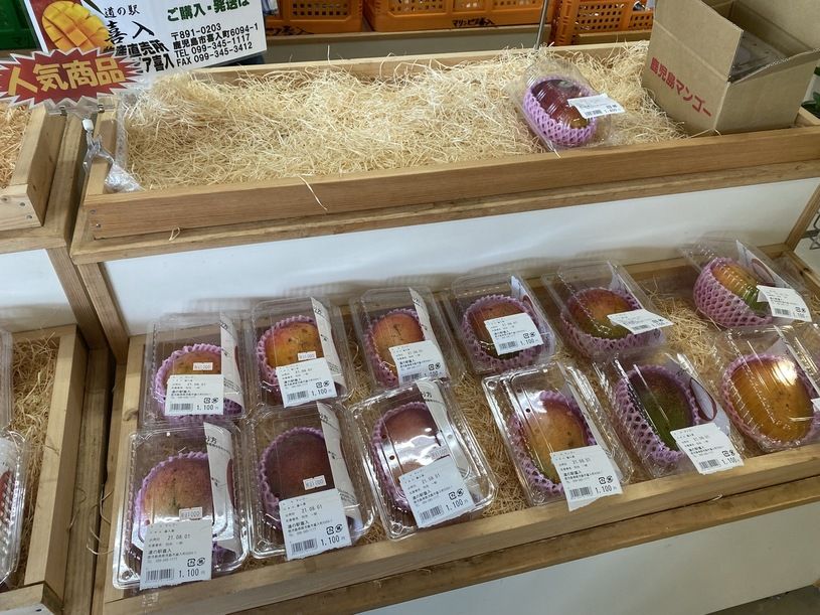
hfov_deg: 67.3
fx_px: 616
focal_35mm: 26
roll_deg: -4.2
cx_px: 410
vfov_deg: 53.1
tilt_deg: -44.2
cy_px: 308
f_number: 1.8
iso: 125
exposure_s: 1/120
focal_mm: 4.25
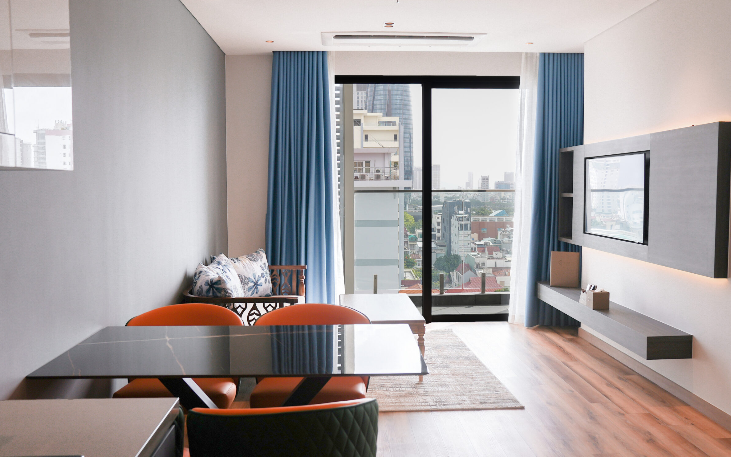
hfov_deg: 58.1
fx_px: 657
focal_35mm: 33
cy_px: 230
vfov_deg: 38.3
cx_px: 367
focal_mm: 30
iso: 80
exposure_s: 1/125
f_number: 5.6
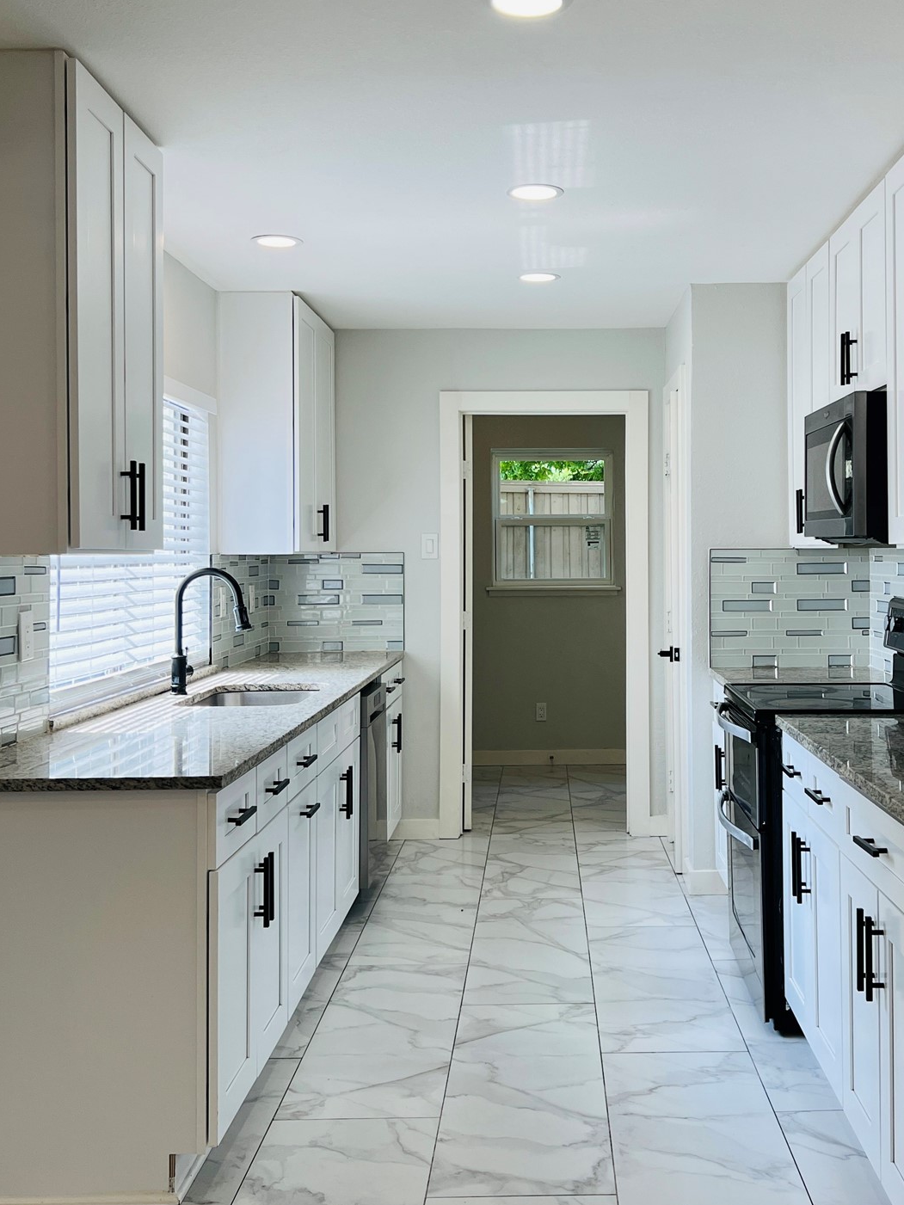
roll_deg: +0.3
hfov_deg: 37.5
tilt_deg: +1.1
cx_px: 574
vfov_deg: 48.9
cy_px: 530
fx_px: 1323
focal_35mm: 38
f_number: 1.5
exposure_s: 1/347
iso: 50
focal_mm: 5.7
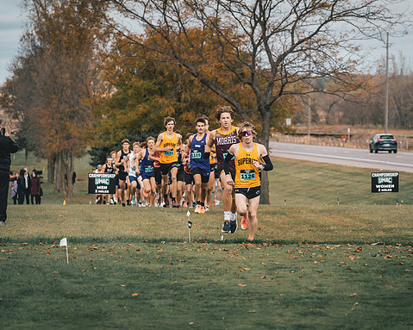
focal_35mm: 198
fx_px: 2420
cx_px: 223
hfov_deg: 9.8
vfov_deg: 7.8
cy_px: 166
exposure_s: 1/1250
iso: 400
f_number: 6.3
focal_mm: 174
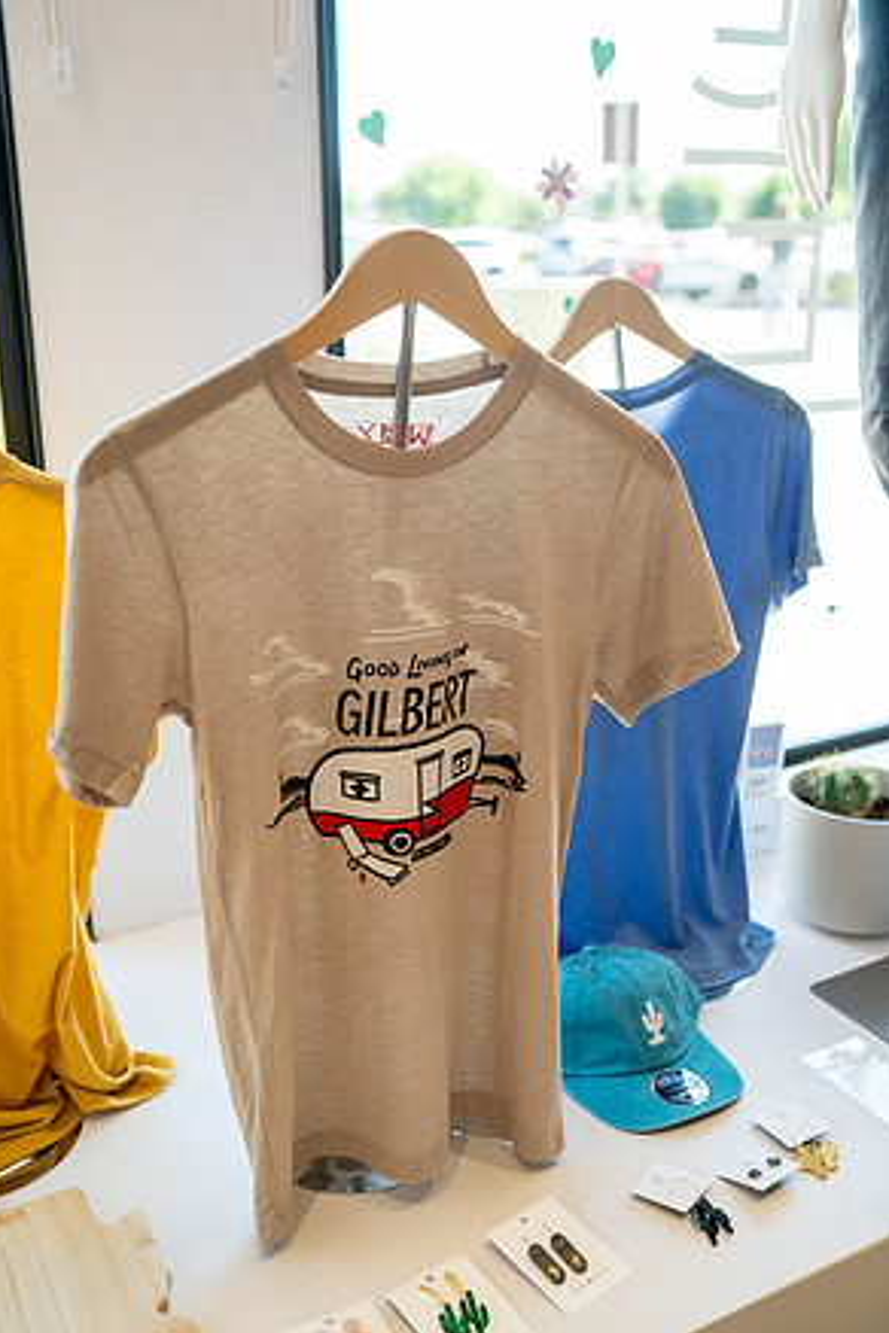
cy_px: 657
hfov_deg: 36.9
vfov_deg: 53.1
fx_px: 1333
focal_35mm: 36
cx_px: 438
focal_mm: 35
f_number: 2.8
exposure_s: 1/250
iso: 640
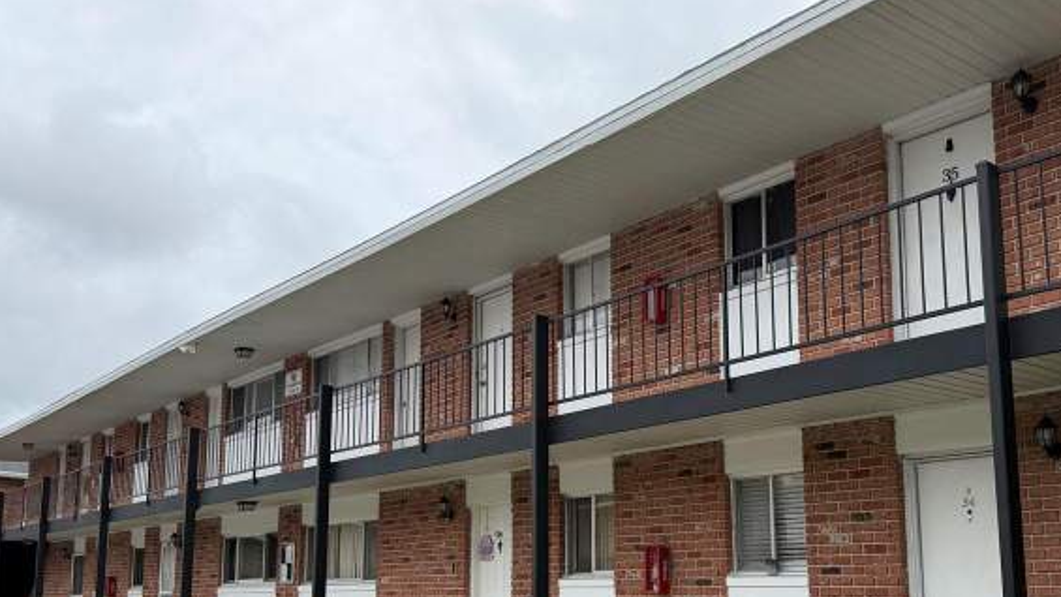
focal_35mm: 37
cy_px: 436
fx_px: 1041
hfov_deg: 53.9
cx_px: 593
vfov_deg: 31.5
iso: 100
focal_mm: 6.76
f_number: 1.78
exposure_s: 1/2907
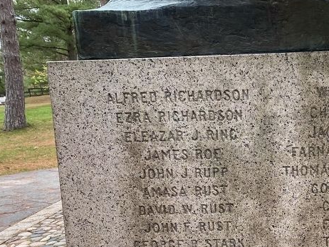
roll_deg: +1.6
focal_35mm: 45
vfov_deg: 31.6
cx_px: 278
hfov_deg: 39.8
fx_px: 428
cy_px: 186
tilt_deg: -14.2
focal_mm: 4.25
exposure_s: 1/121
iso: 80
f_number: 1.8
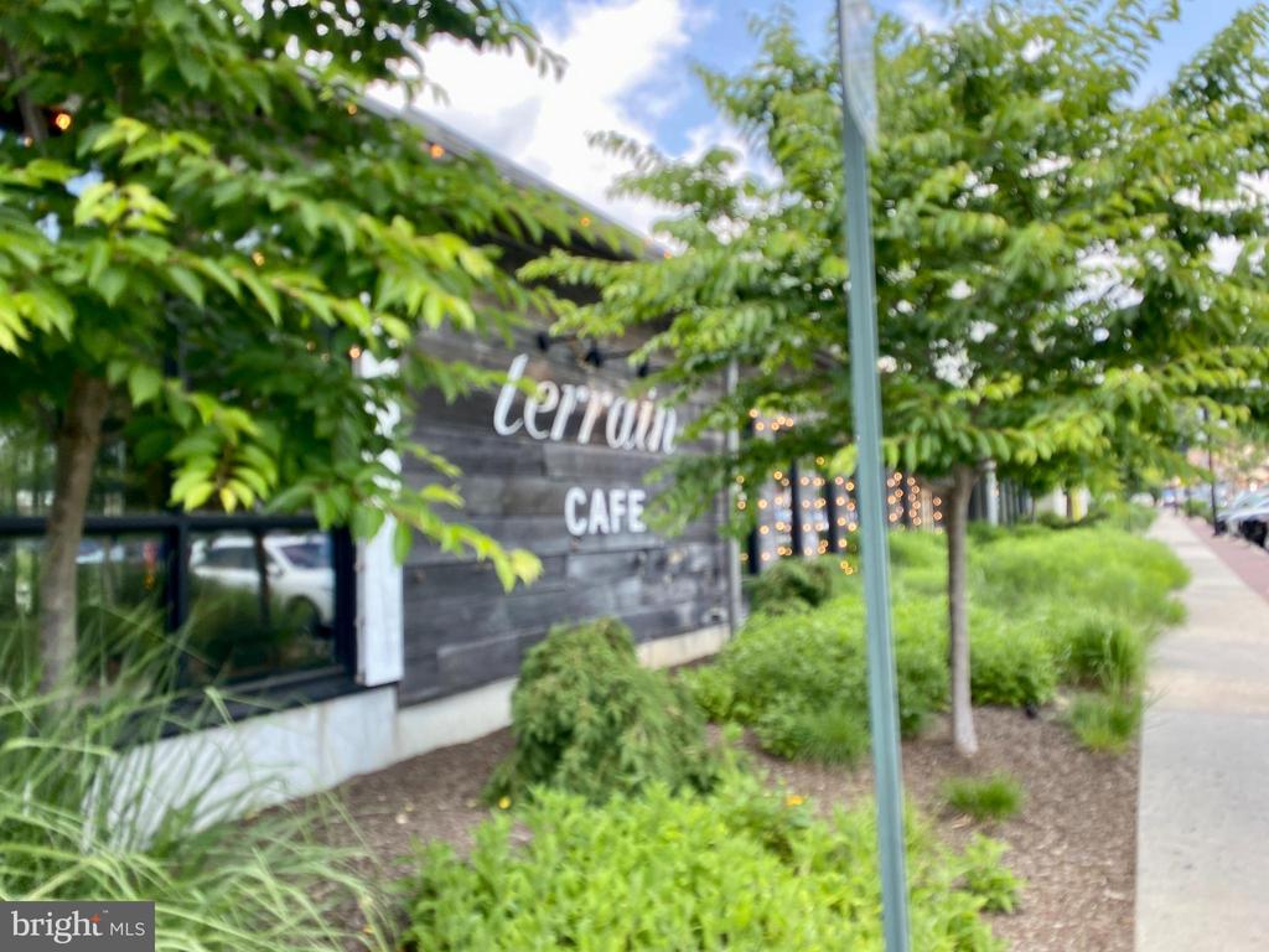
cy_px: 476
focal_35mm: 26
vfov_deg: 53.1
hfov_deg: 67.3
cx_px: 634
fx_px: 953
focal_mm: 4.25
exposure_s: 1/493
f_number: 1.8
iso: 32
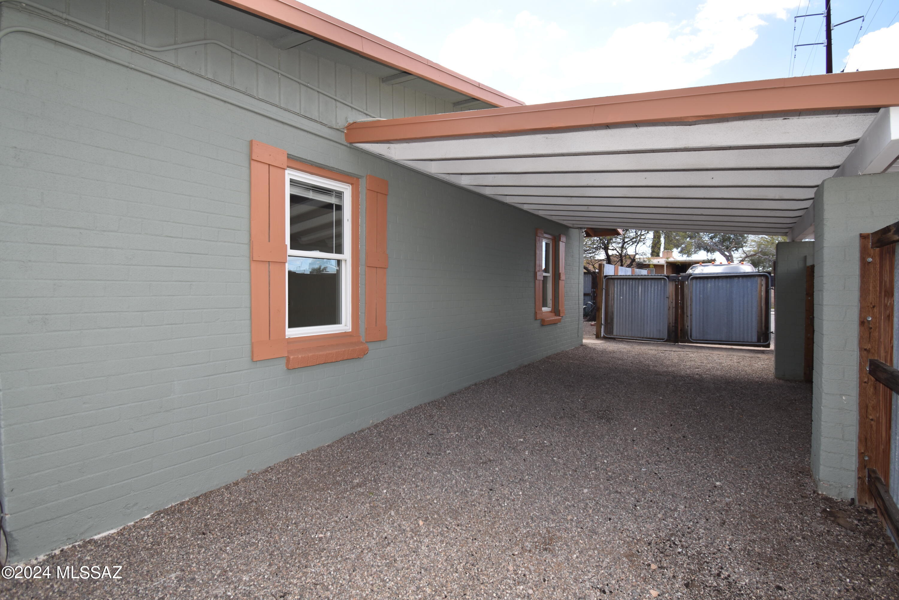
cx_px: 450
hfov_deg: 92.4
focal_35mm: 17
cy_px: 300
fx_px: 431
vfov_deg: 69.7
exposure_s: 1/200
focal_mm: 11.5
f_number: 5
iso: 110
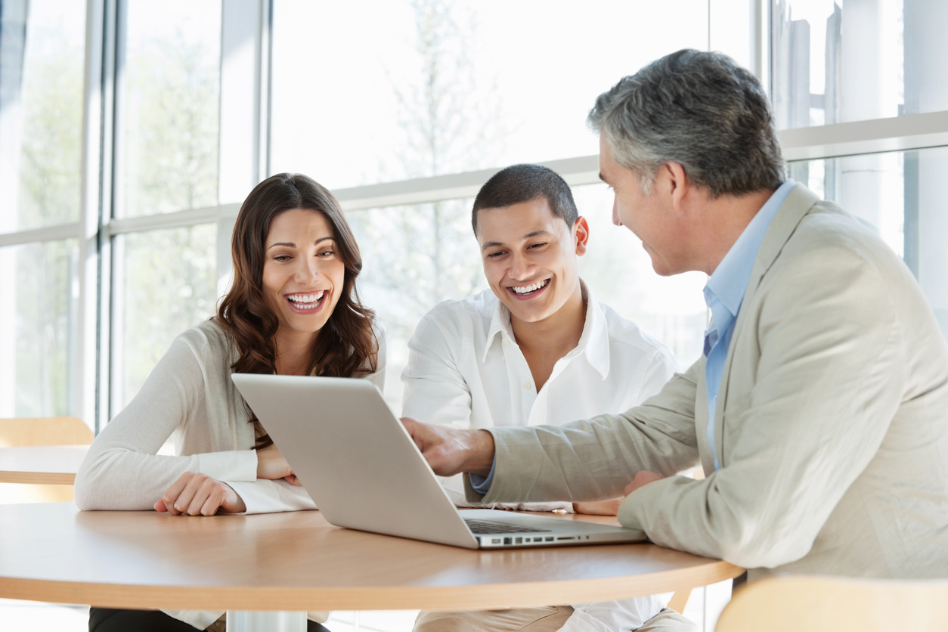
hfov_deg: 26.0
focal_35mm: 78
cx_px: 474
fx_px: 2054
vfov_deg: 17.5
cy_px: 316
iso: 200
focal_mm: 78
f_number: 6.3
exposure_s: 1/60
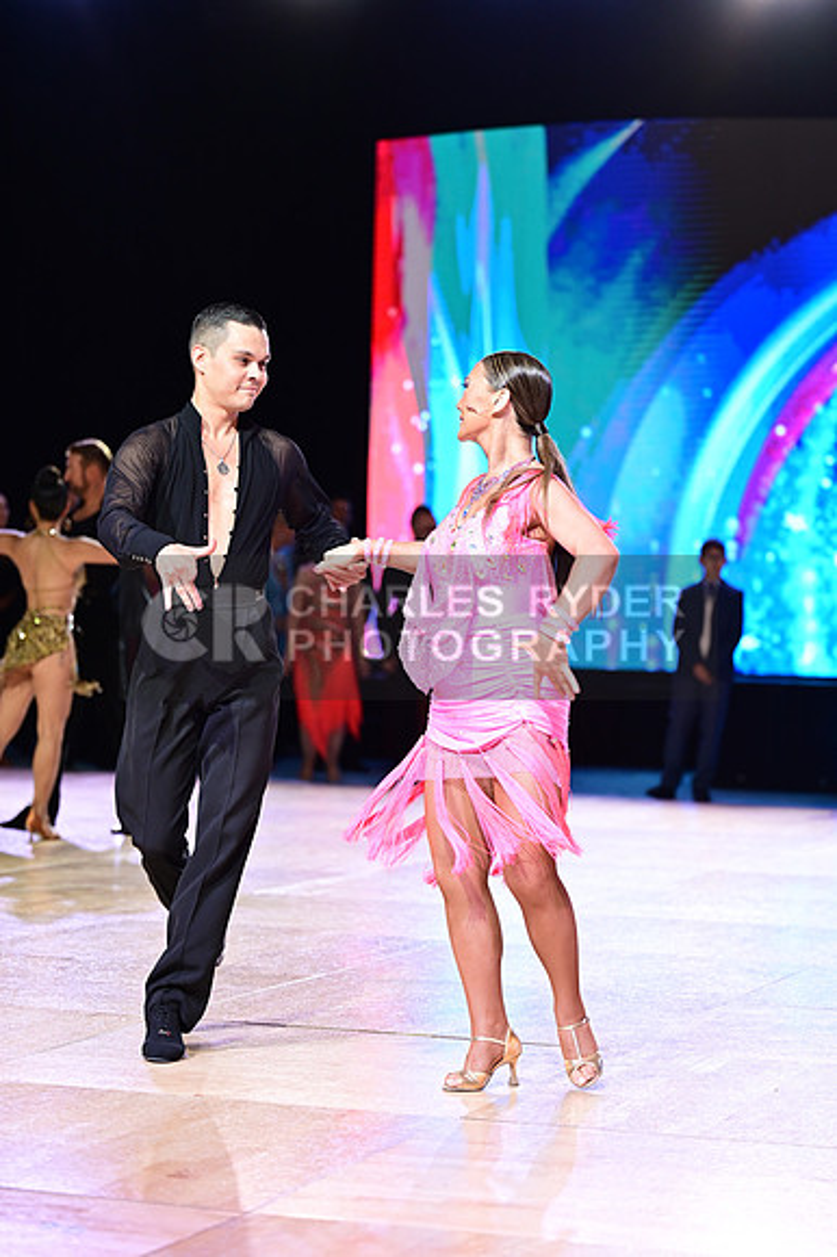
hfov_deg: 14.8
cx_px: 418
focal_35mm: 92
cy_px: 628
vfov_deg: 22.2
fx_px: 3212
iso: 1600
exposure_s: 1/400
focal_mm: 92
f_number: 2.8
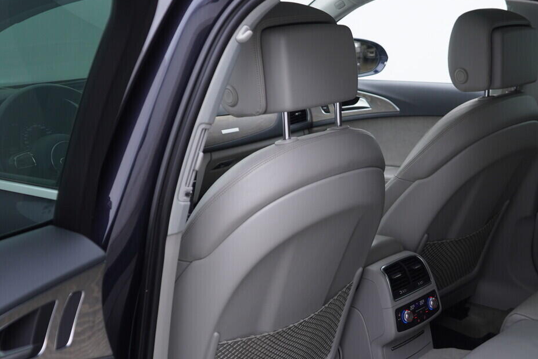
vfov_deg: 23.9
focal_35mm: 56
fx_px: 837
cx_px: 353
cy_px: 266
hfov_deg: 35.3
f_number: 3.2
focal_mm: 24
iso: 125
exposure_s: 1/40
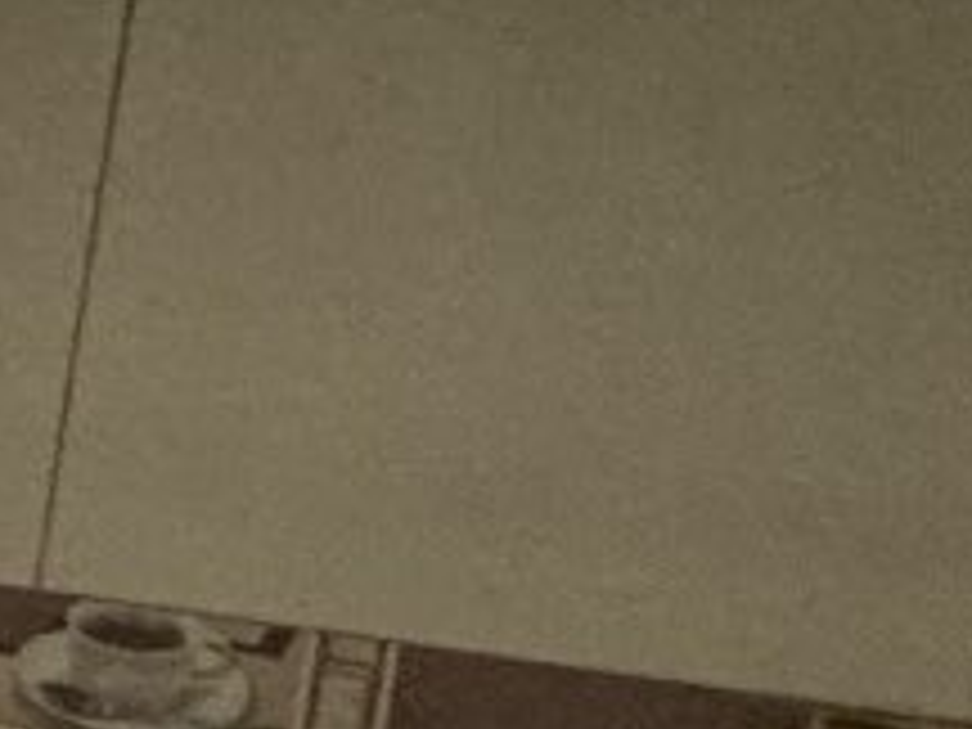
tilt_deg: -3.6
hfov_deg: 11.4
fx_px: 2724
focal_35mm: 97
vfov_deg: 15.2
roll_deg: -3.3
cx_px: -1962
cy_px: 497
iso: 200
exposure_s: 1/99
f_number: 2.2
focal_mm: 2.22
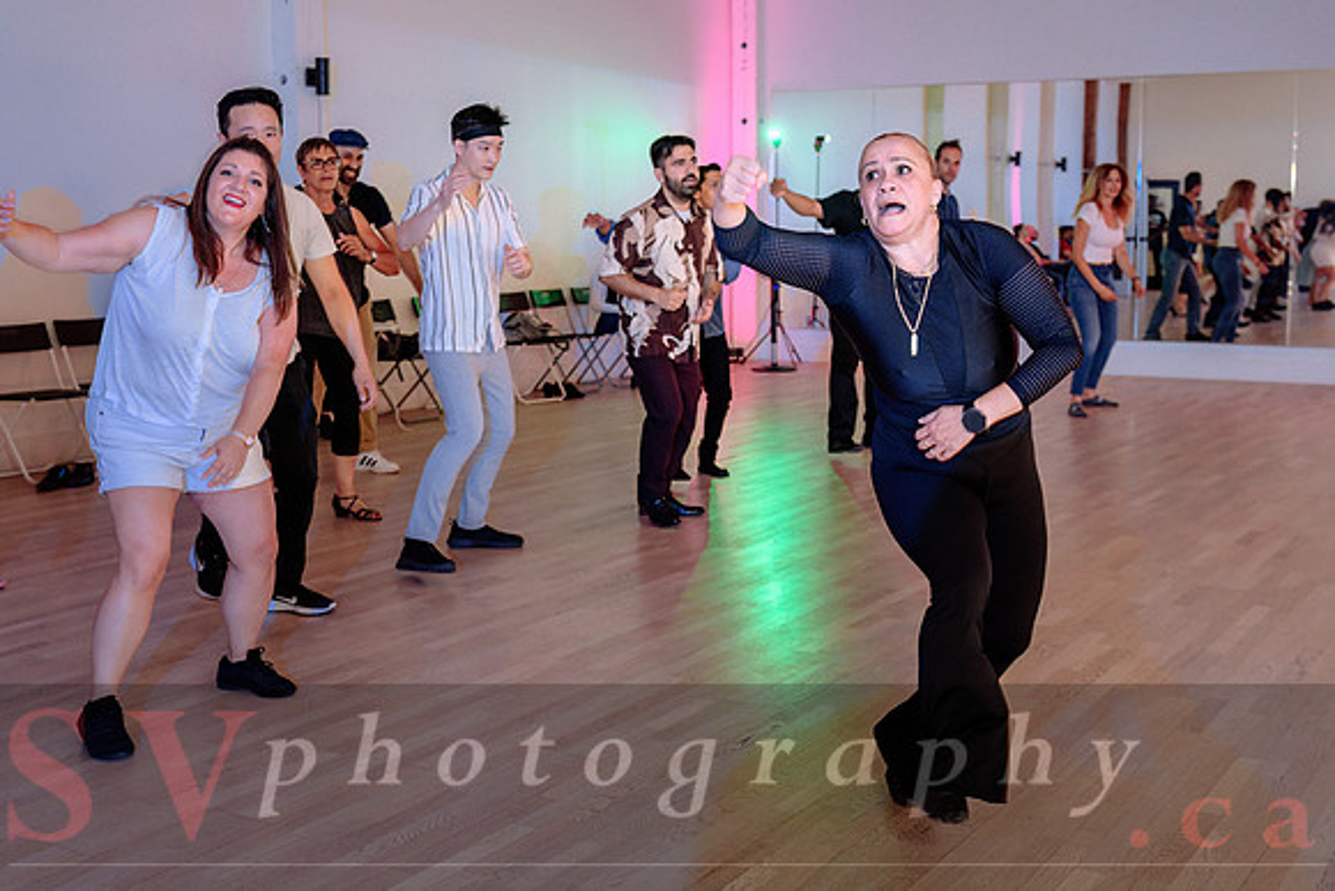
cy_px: 385
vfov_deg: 31.1
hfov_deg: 45.2
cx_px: 758
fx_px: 1601
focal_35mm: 43
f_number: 3.5
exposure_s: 1/100
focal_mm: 38
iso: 1600
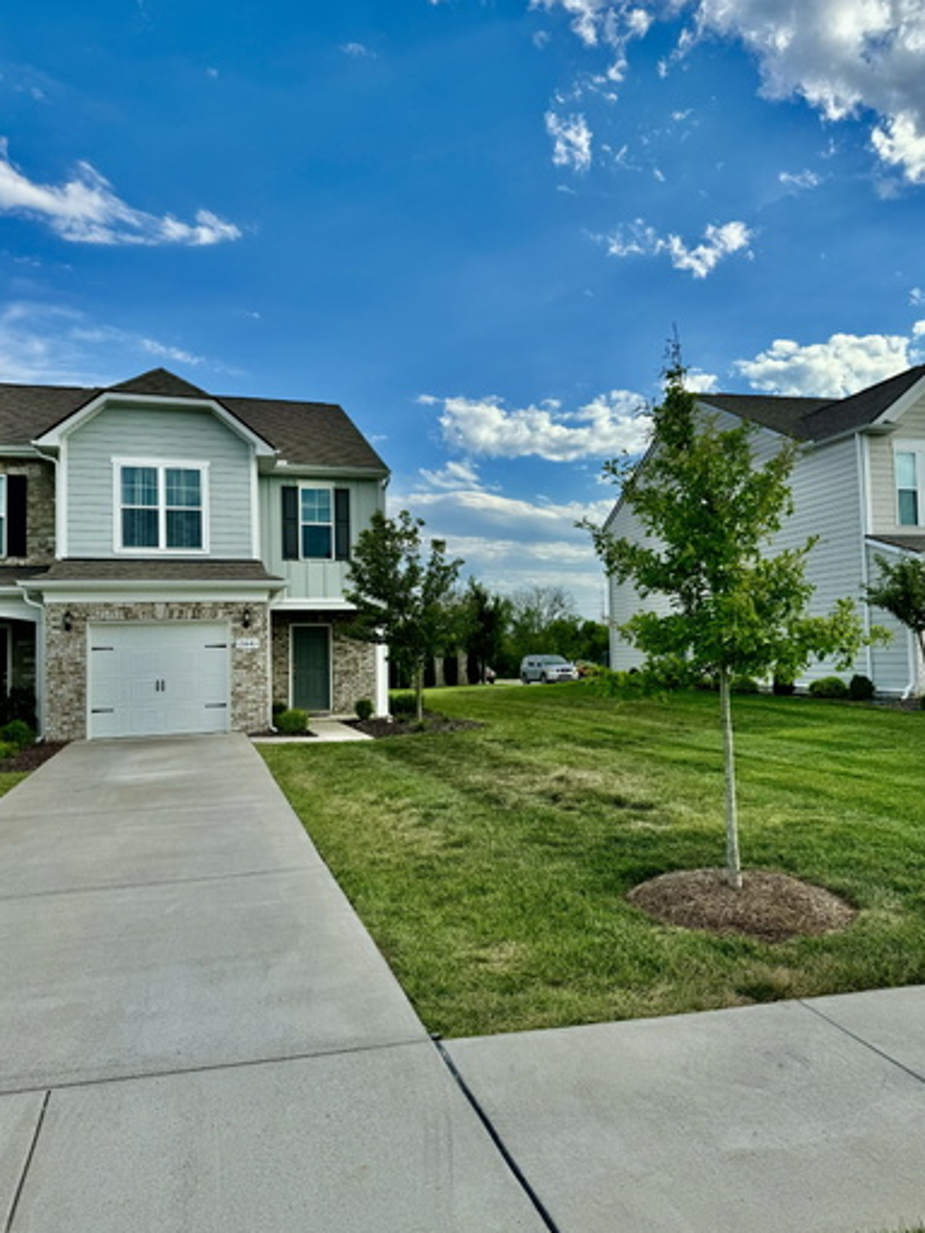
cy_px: 601
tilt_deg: +0.8
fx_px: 891
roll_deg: +1.4
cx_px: 455
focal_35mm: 25
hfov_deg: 54.9
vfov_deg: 69.4
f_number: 1.78
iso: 80
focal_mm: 6.76
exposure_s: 1/4049
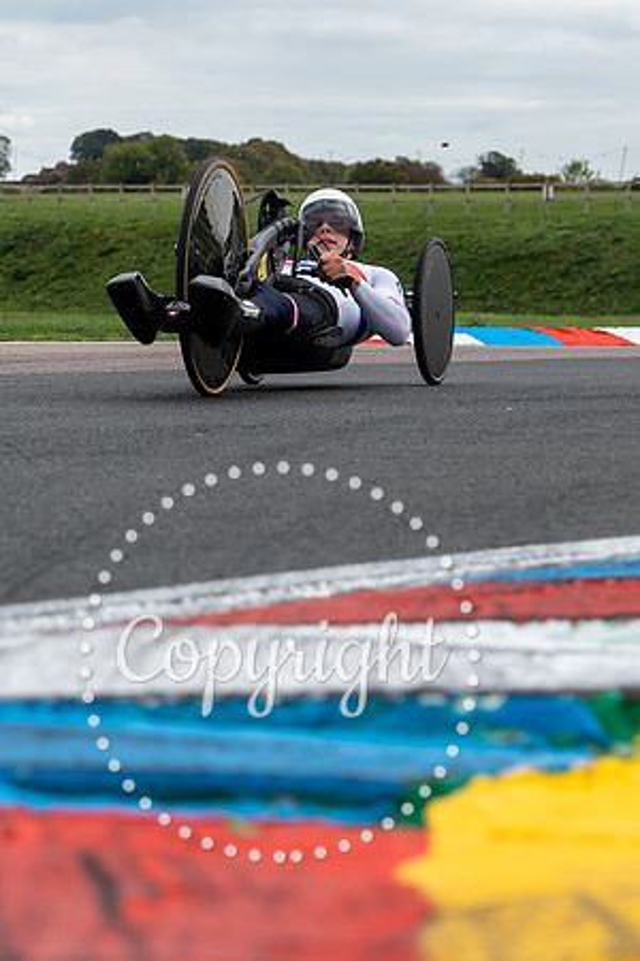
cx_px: 46
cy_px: 594
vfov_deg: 13.1
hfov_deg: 8.7
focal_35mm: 157
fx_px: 4187
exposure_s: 1/1000
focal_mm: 47
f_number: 3.5
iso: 100
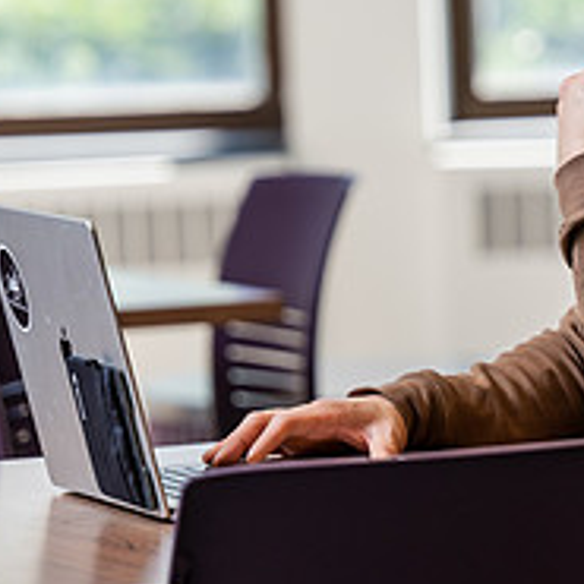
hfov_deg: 4.4
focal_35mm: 399
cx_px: 540
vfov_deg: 4.4
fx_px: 7616
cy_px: 169
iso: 400
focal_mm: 150
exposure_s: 1/200
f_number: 3.2
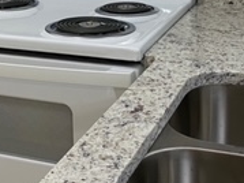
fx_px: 655
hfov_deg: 20.6
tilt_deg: -13.6
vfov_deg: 15.5
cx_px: 12
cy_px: -15
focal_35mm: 93
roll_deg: +2.5
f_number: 1.8
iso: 80
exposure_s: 1/60
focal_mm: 4.25
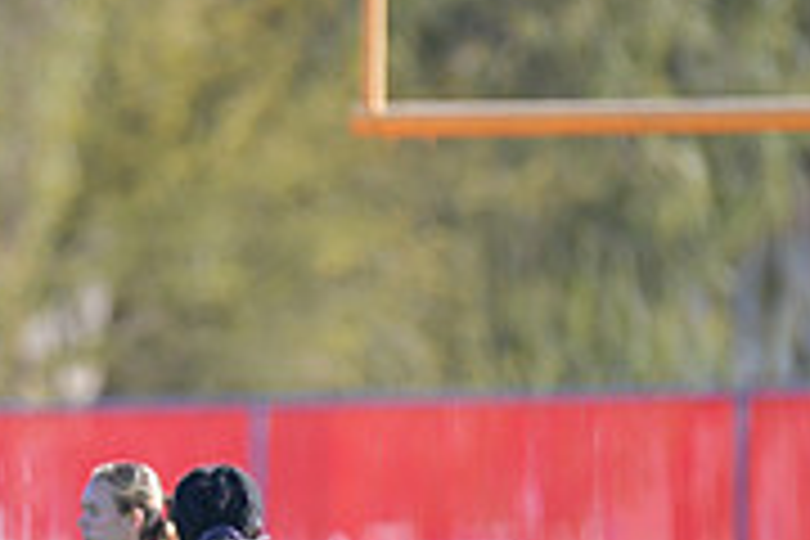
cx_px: -58
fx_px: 21756
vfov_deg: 1.4
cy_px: 547
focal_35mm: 967
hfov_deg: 2.1
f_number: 2.8
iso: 400
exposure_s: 1/4000
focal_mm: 300
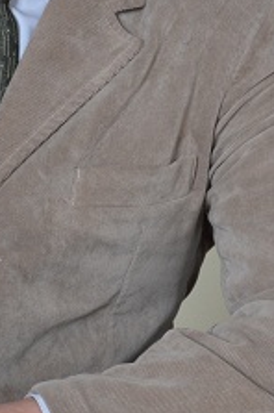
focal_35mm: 229
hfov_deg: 6.0
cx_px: -2
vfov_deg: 9.0
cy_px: 35
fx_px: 2619
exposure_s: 1/60
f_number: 5.3
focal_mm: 45
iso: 560
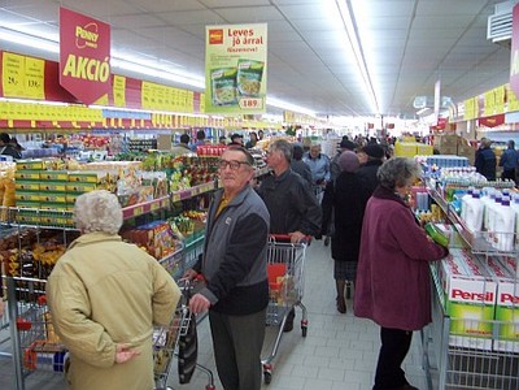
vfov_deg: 41.8
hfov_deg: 54.0
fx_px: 510
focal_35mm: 34
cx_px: 260
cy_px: 195
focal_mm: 5.6
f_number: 2.7
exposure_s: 1/30
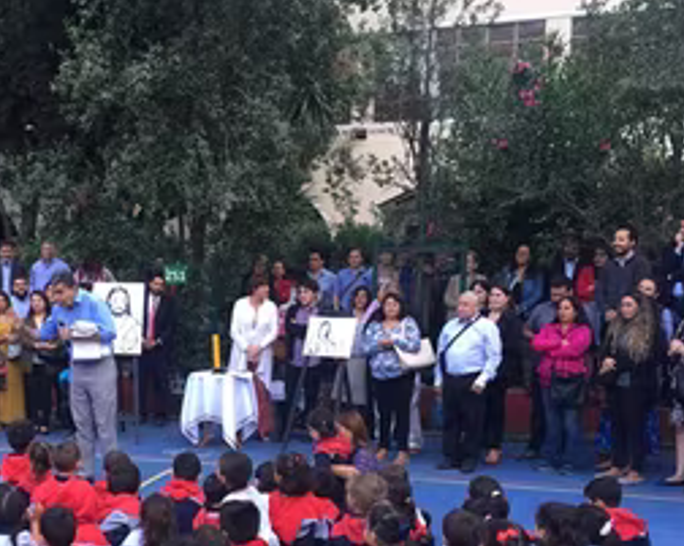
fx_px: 910
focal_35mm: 45
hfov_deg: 40.2
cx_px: 182
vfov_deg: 33.0
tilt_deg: -4.6
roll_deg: -0.7
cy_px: 383
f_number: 2.2
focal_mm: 4.15
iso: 32
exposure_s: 1/33
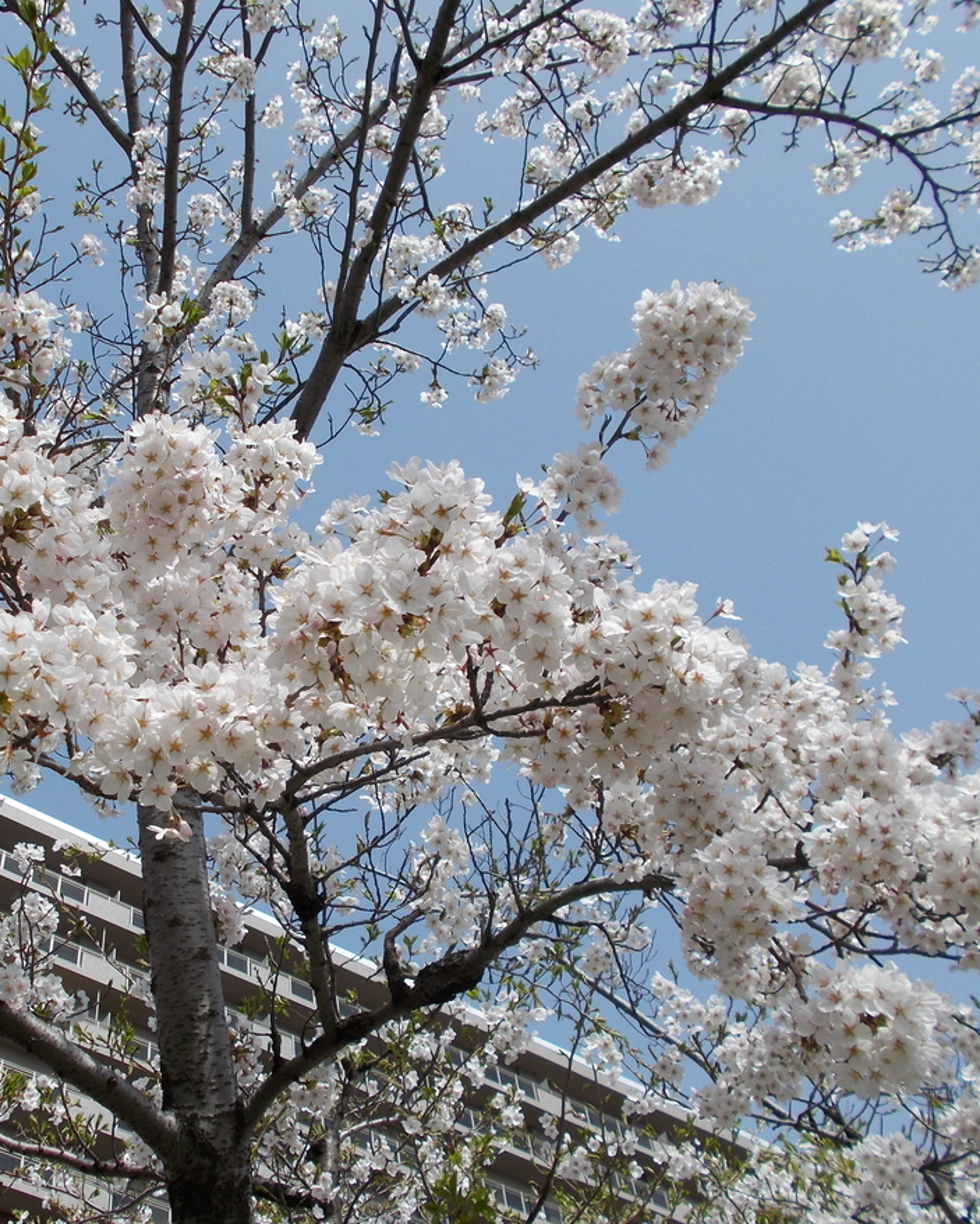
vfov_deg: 45.8
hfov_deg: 36.6
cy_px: 625
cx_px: 269
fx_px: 1449
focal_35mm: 40
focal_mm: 5.3
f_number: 3.4
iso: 80
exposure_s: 1/1000
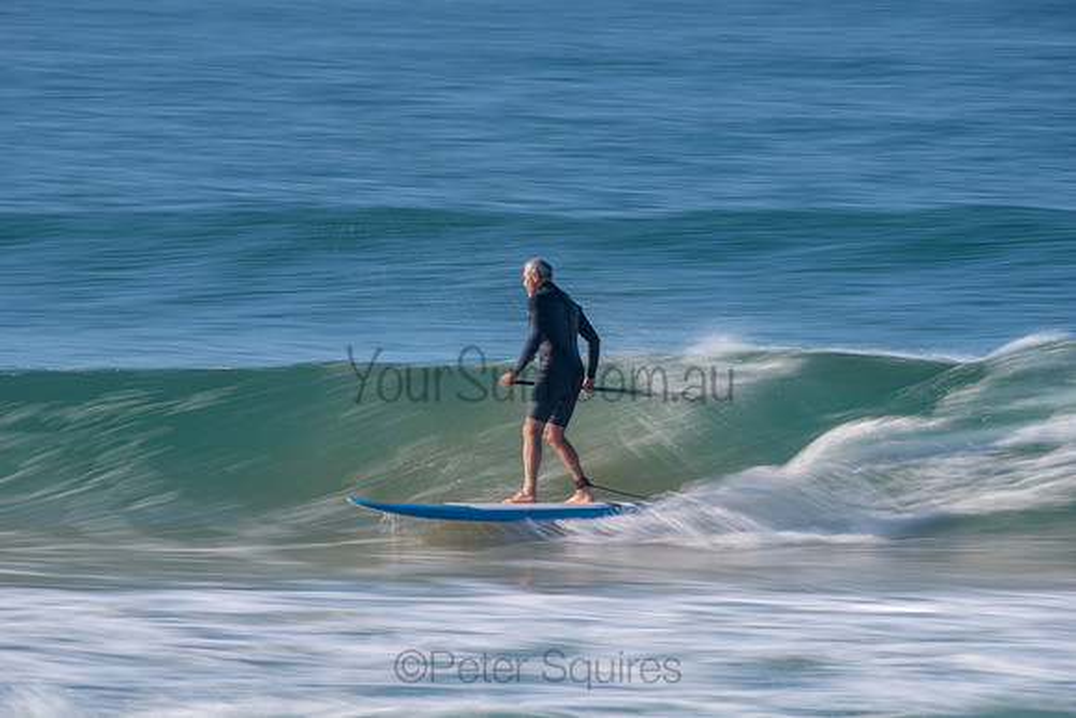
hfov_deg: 4.1
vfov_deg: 2.8
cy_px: 359
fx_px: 14947
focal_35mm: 500
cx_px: 538
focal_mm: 500
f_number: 14
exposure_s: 1/13
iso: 31
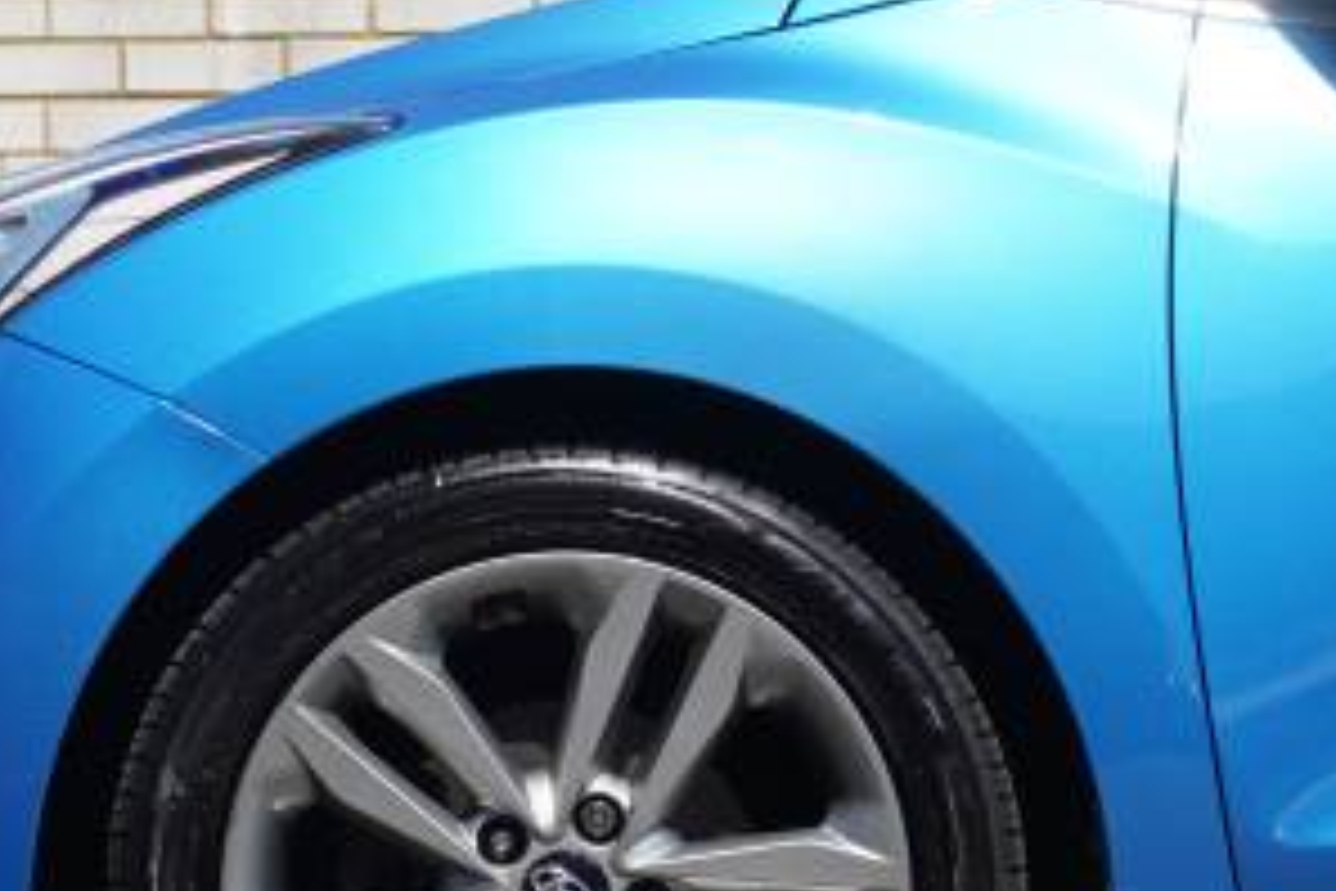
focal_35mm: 110
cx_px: 418
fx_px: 4082
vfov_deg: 12.4
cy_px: 760
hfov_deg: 18.5
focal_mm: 34
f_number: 5.6
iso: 100
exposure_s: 1/200
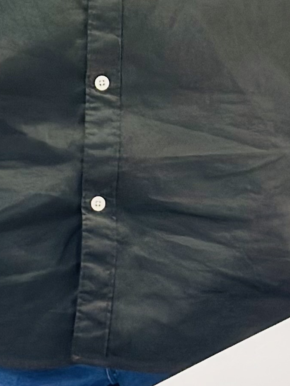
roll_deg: -2.7
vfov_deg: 8.9
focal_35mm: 214
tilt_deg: -0.6
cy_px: -287
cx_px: 134
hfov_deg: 6.9
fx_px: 2390
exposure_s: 1/50
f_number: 1.78
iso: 250
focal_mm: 6.86
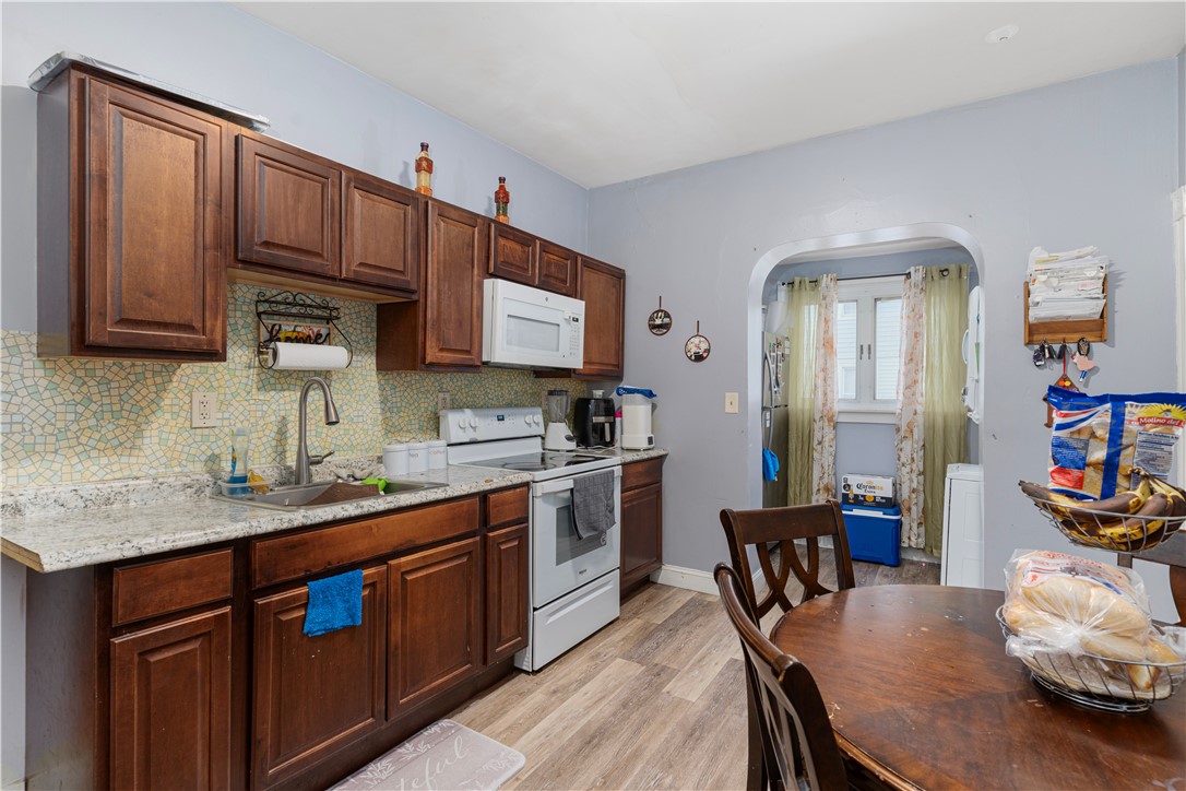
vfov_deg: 70.4
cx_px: 593
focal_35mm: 17
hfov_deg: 93.3
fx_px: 560
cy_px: 396
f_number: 7.1
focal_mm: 17
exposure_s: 1/160
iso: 640
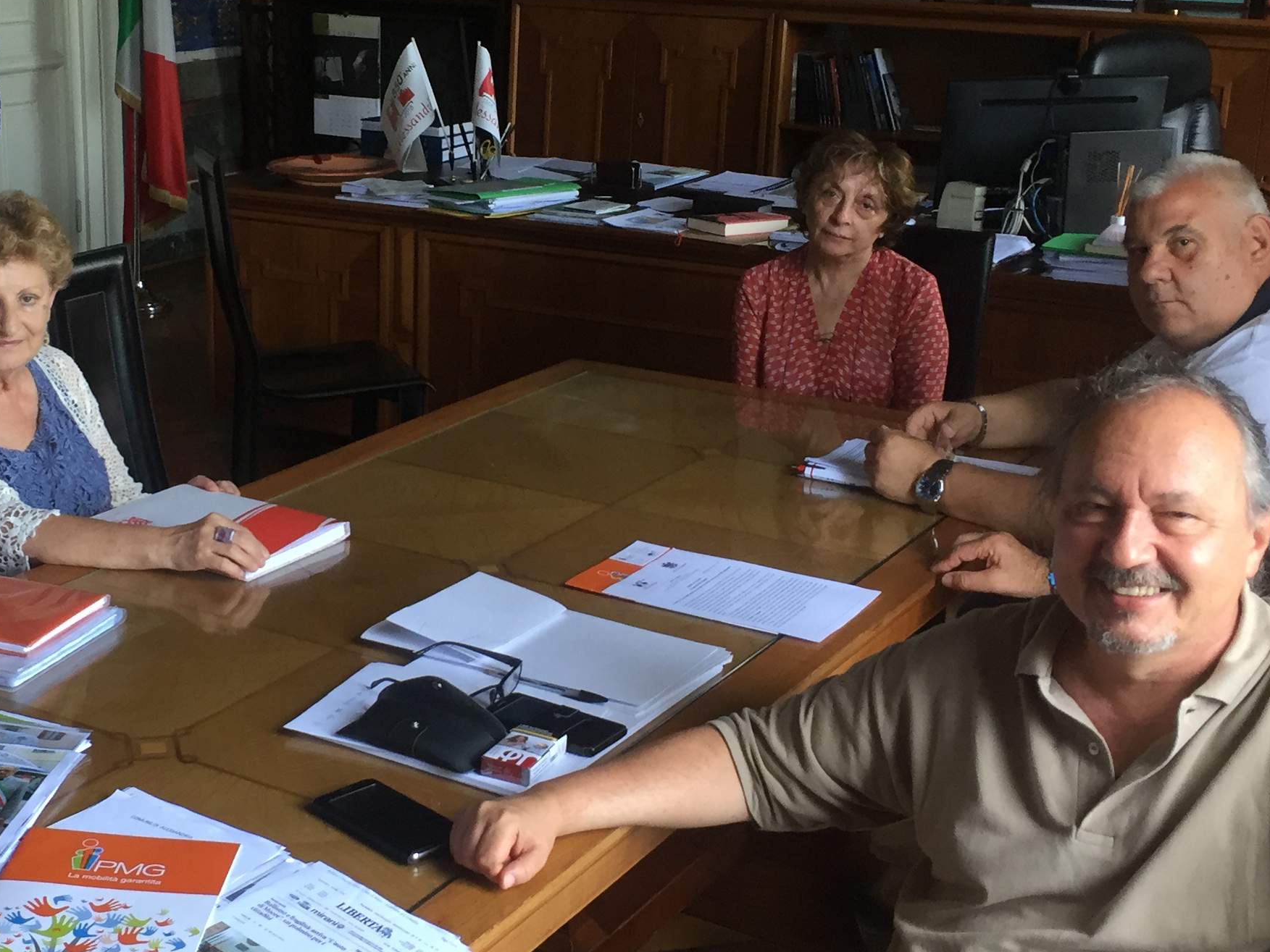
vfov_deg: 27.0
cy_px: 437
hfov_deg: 35.1
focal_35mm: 54
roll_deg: -1.6
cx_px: 396
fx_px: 1981
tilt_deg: -17.1
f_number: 2.2
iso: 40
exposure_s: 1/33
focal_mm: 4.15
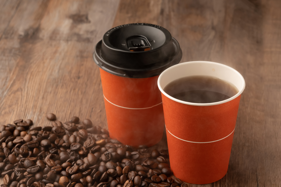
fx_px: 781
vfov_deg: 13.7
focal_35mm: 100
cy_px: 94
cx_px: 140
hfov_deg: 20.4
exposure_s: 1/100
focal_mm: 100
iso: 100
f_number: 13
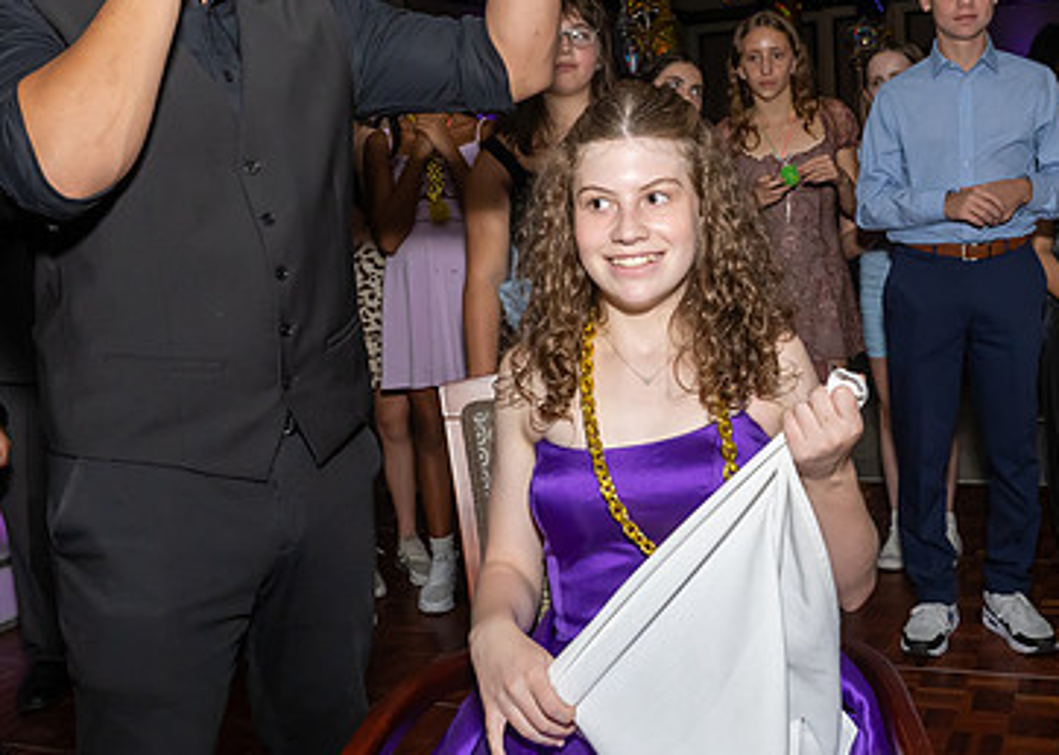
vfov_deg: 33.3
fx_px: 1262
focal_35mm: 42
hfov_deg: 45.3
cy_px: 383
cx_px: 632
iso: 1000
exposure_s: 1/250
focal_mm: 17
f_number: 8
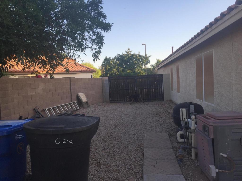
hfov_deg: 61.7
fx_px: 203
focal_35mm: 29
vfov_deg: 48.2
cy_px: 90
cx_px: 121
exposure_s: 1/444
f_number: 2.2
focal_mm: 4.15
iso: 32
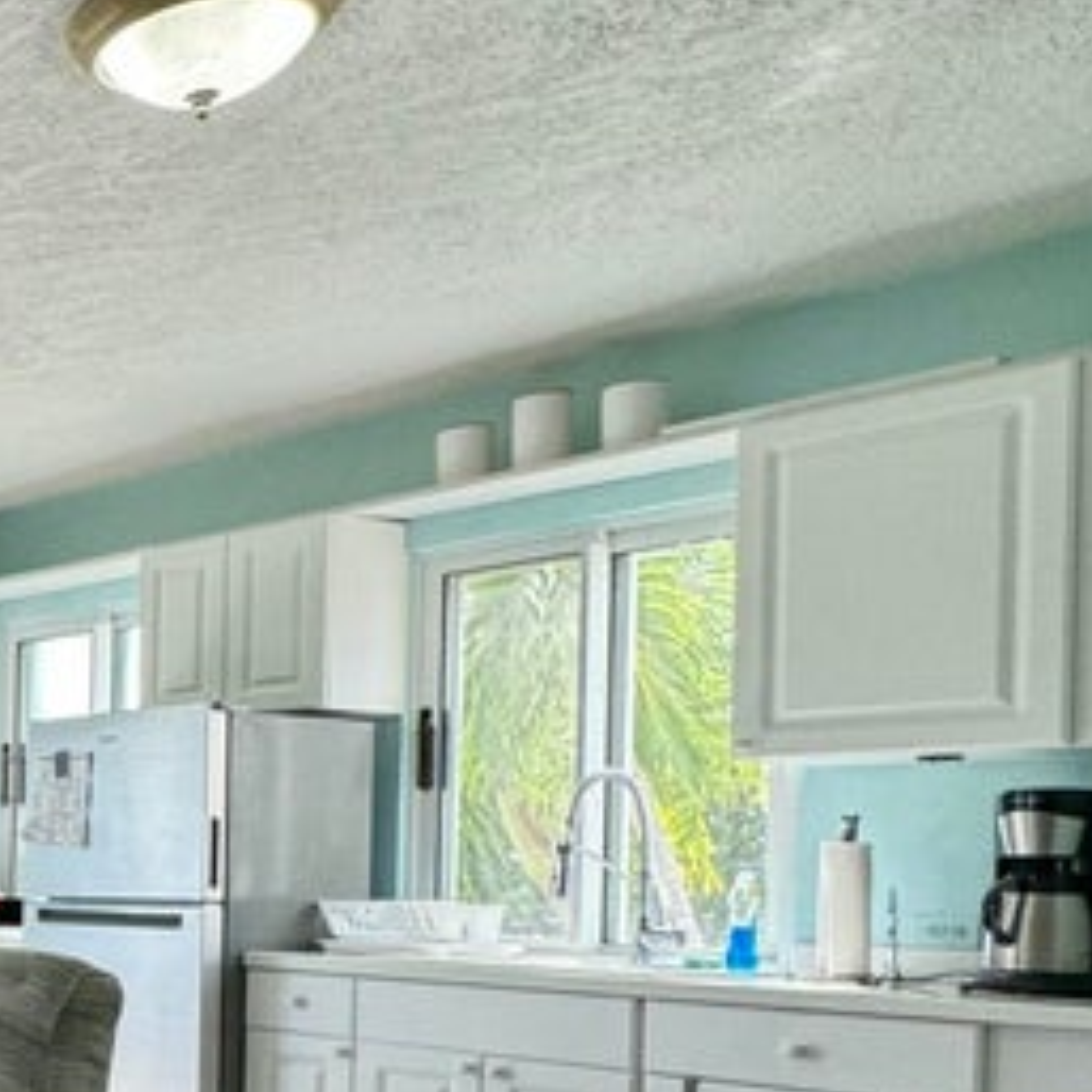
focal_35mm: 41
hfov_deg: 26.7
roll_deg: +1.0
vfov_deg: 39.3
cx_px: -610
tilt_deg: -1.2
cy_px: 875
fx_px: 1463
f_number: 2.2
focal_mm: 2.22
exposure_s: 1/120
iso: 160
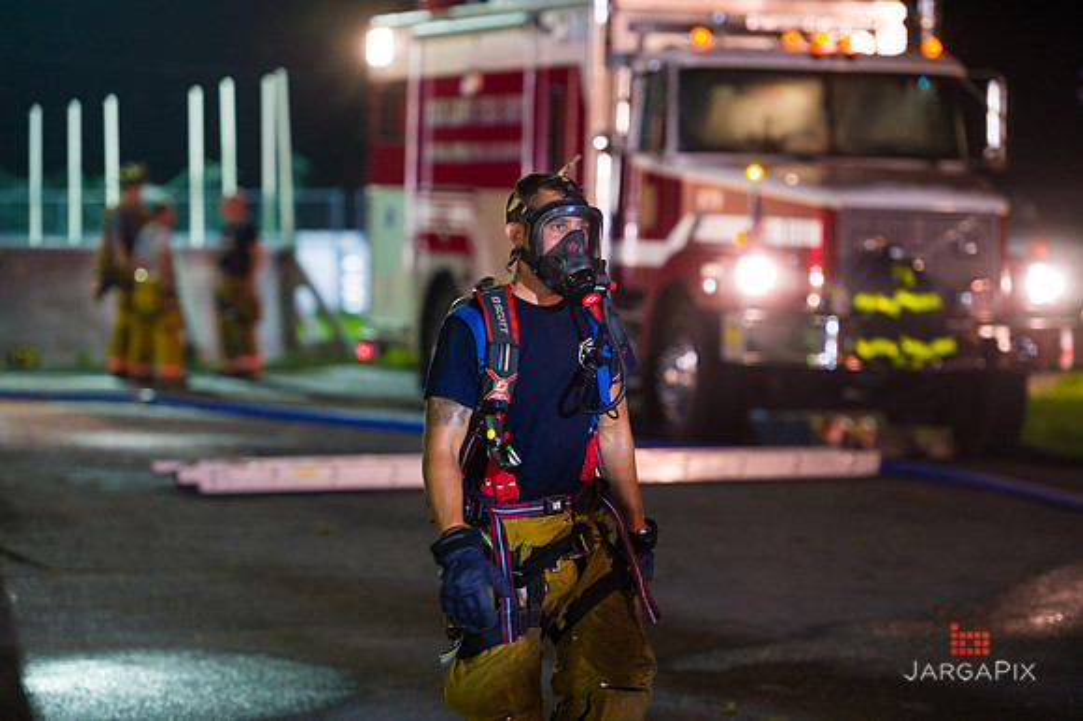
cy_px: 360
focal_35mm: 140
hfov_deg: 14.7
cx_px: 542
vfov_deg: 9.8
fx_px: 4209
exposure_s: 1/125
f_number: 3.2
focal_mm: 140
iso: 1600
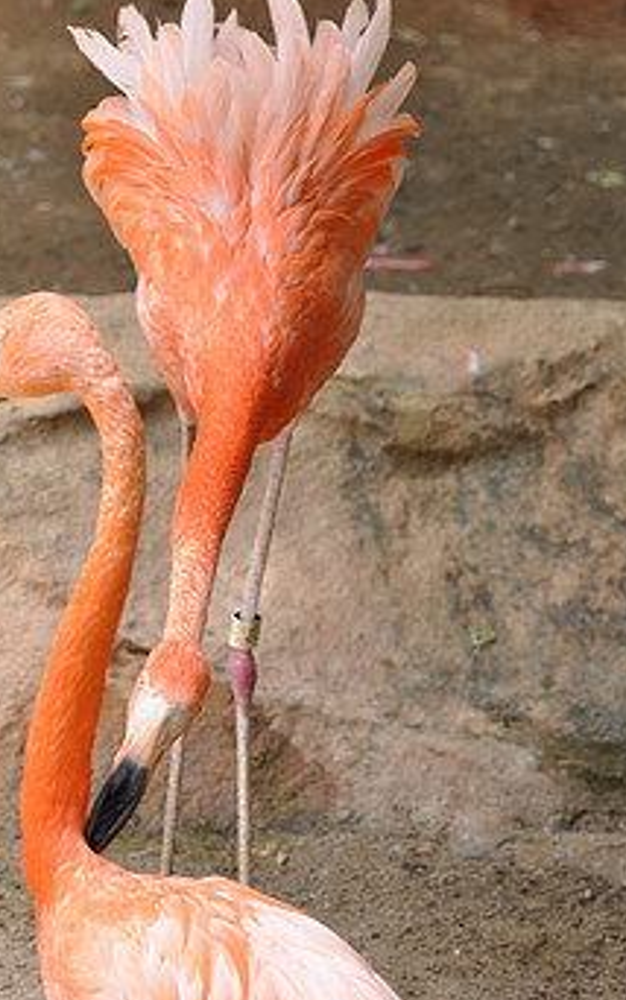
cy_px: 487
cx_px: 219
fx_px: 4937
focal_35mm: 181
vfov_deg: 11.6
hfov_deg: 7.3
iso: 400
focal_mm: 70
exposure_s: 1/400
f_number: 5
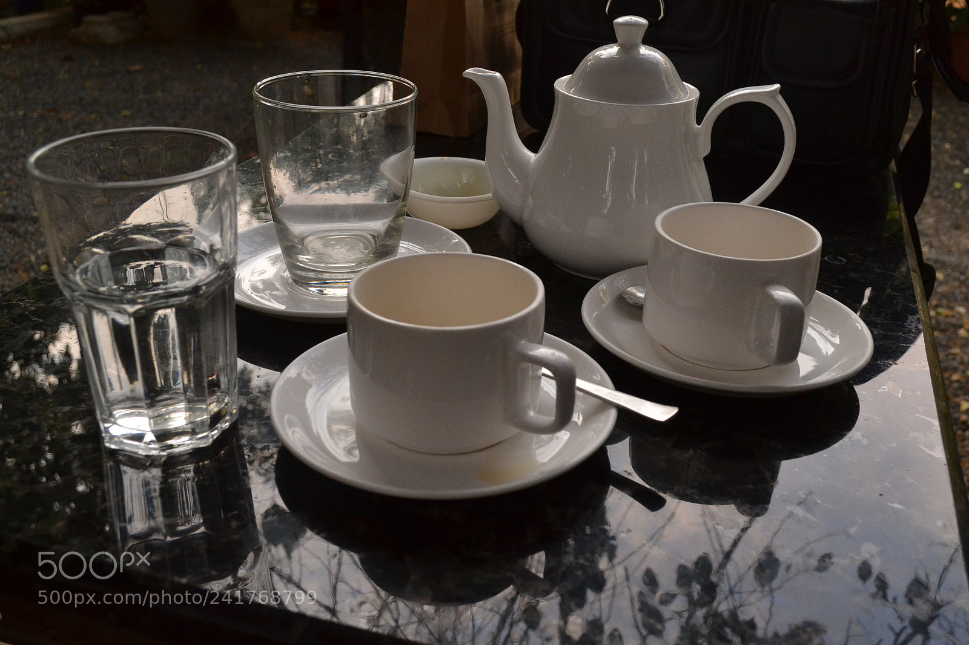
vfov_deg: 36.9
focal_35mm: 36
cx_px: 484
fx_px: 969
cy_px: 322
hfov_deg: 53.1
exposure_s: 1/320
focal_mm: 24
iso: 1000
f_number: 6.3
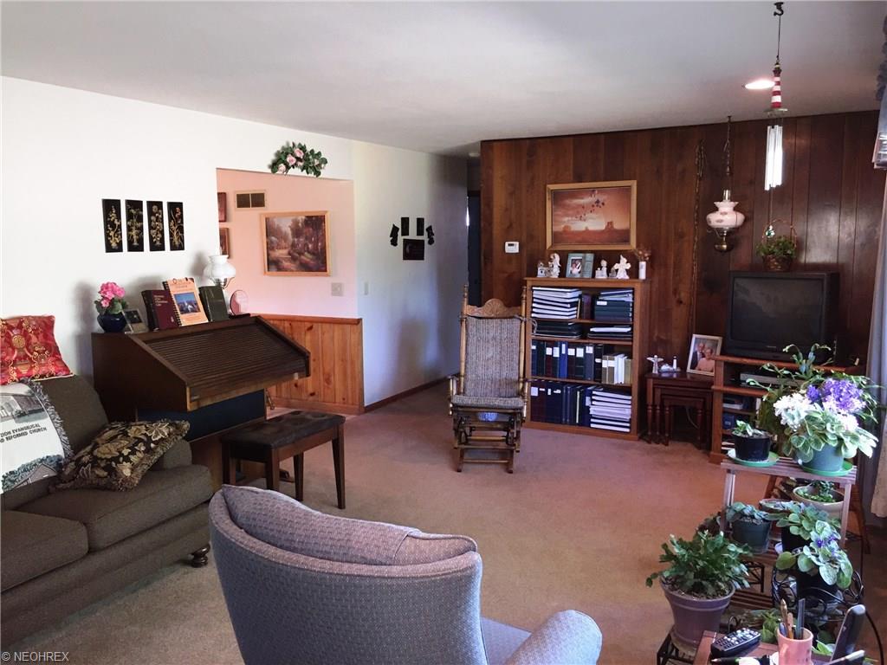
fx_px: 743
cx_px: 444
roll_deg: -0.5
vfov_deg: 48.2
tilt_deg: -8.1
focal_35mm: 29
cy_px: 332
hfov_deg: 61.7
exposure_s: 1/30
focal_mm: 4.15
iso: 200
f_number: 2.2
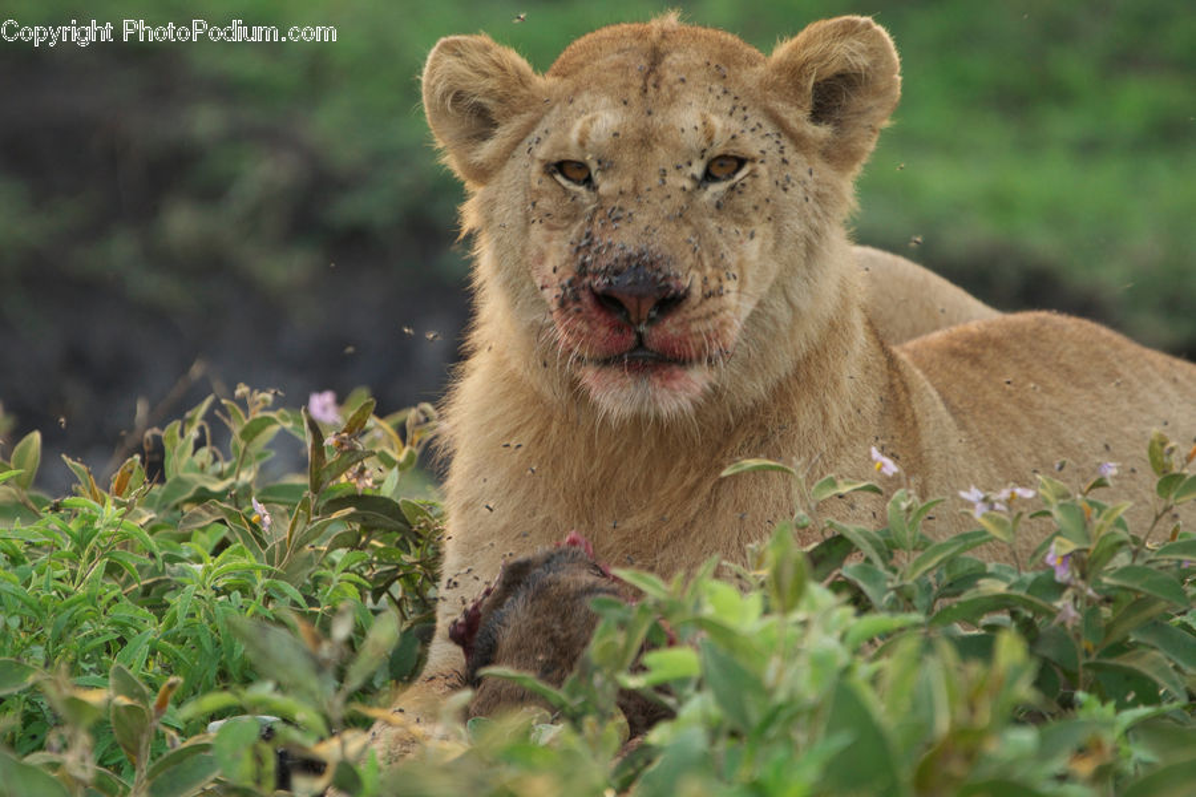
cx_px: 598
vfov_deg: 2.3
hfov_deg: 3.4
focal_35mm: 600
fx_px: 19932
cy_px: 398
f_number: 5.6
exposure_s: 1/250
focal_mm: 400
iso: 400
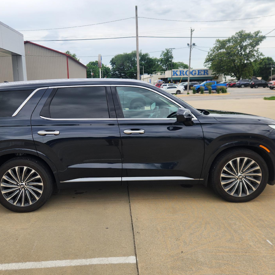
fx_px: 252
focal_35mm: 28
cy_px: 140
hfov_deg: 56.9
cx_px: 112
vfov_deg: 57.3
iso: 20
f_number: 1.8
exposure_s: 1/622
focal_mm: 5.4
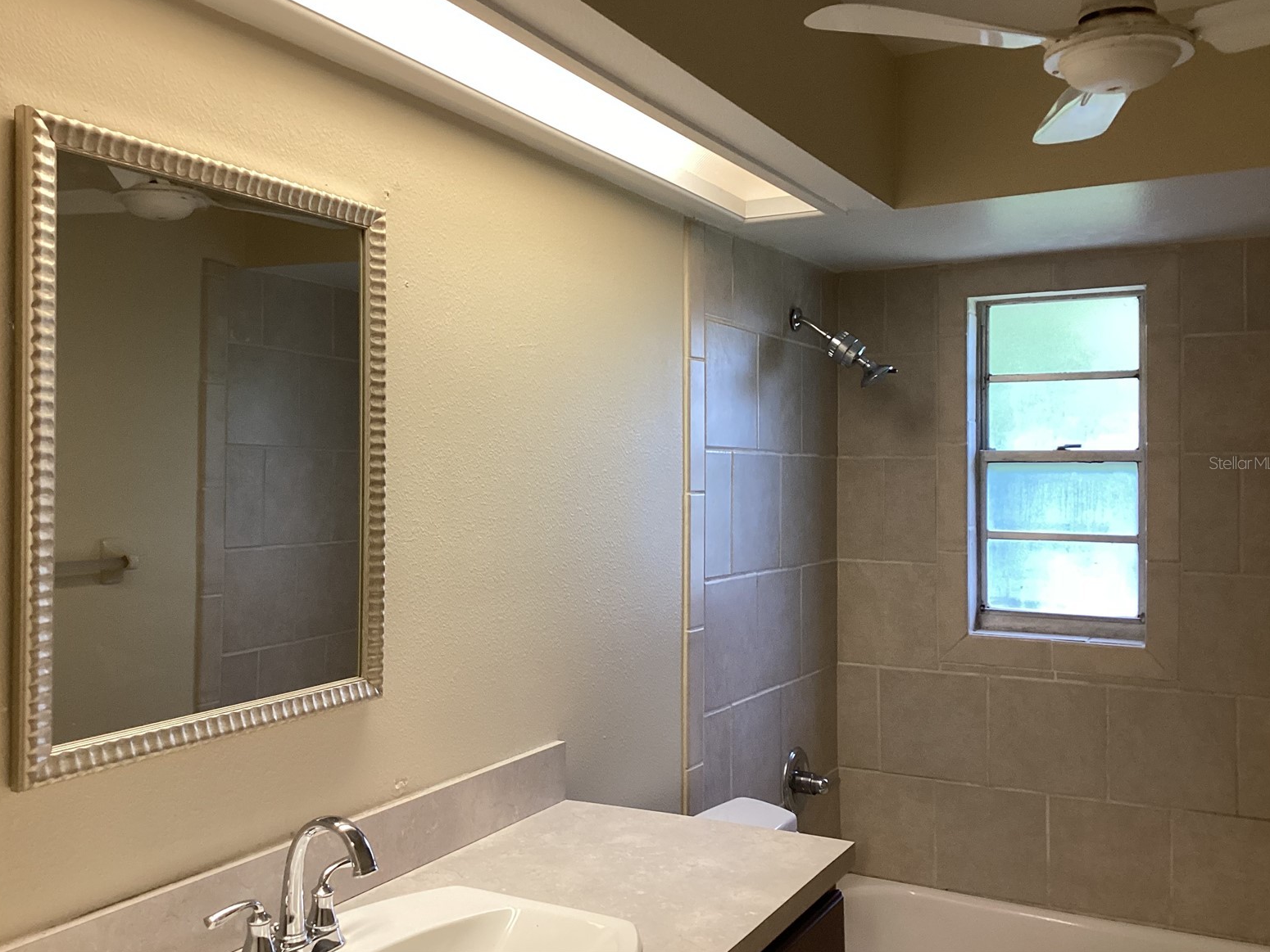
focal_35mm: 32
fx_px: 1174
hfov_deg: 56.8
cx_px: 631
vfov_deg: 44.2
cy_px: 462
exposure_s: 1/60
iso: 100
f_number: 2.4
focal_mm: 3.3
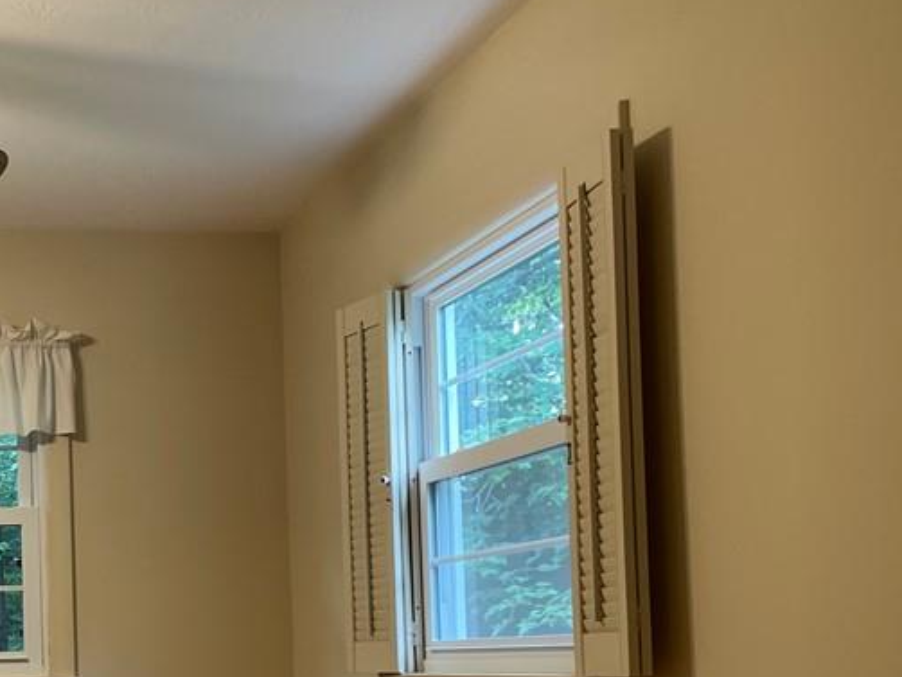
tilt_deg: +2.0
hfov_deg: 33.4
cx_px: 25
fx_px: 1382
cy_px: 612
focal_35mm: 53
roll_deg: +1.7
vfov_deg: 26.6
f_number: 1.6
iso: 64
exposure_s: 1/60
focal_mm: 4.2
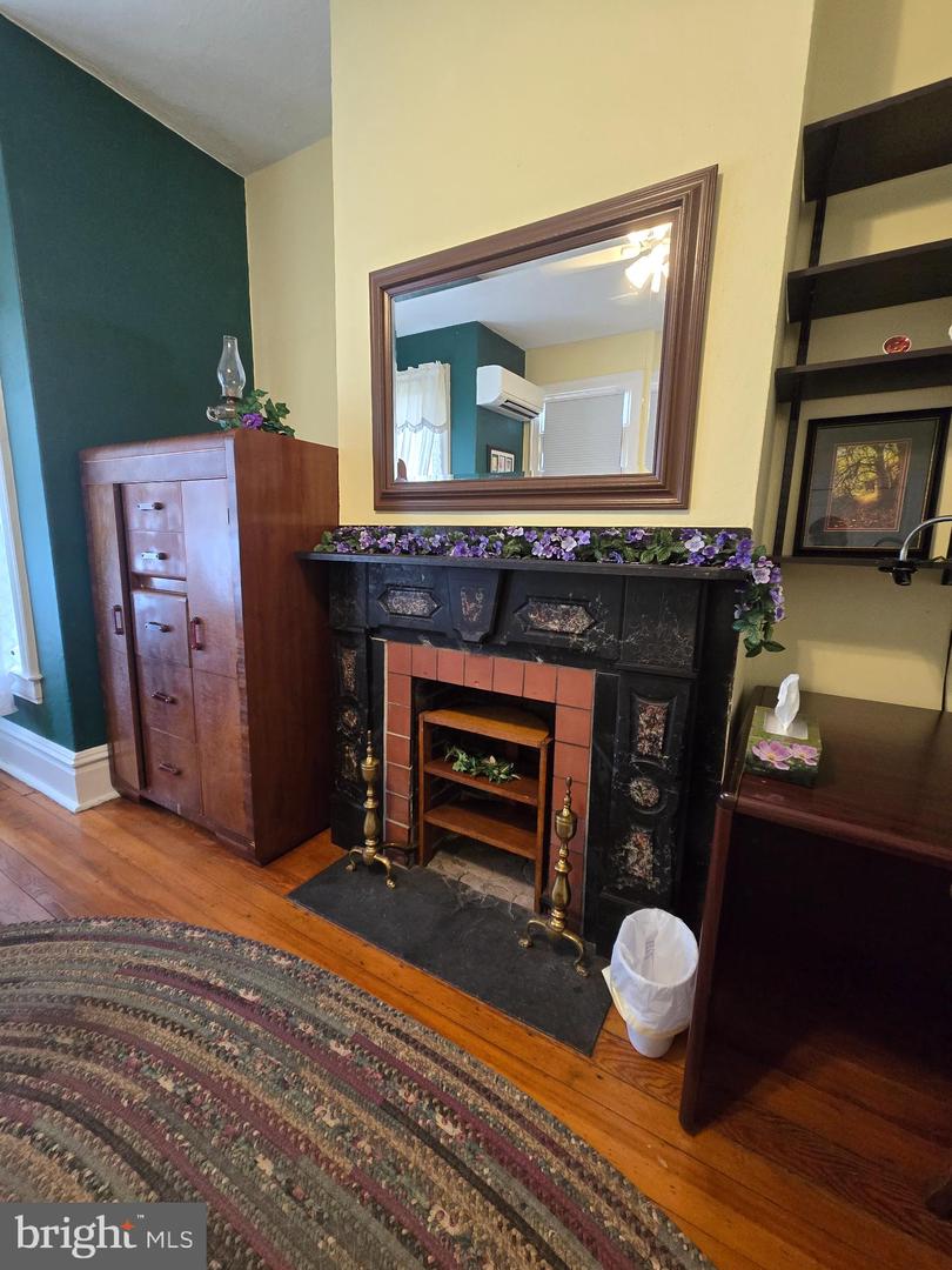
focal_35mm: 13
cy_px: 635
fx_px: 477
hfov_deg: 89.9
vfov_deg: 106.2
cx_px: 476
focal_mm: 2.2
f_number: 2.2
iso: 500
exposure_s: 1/60
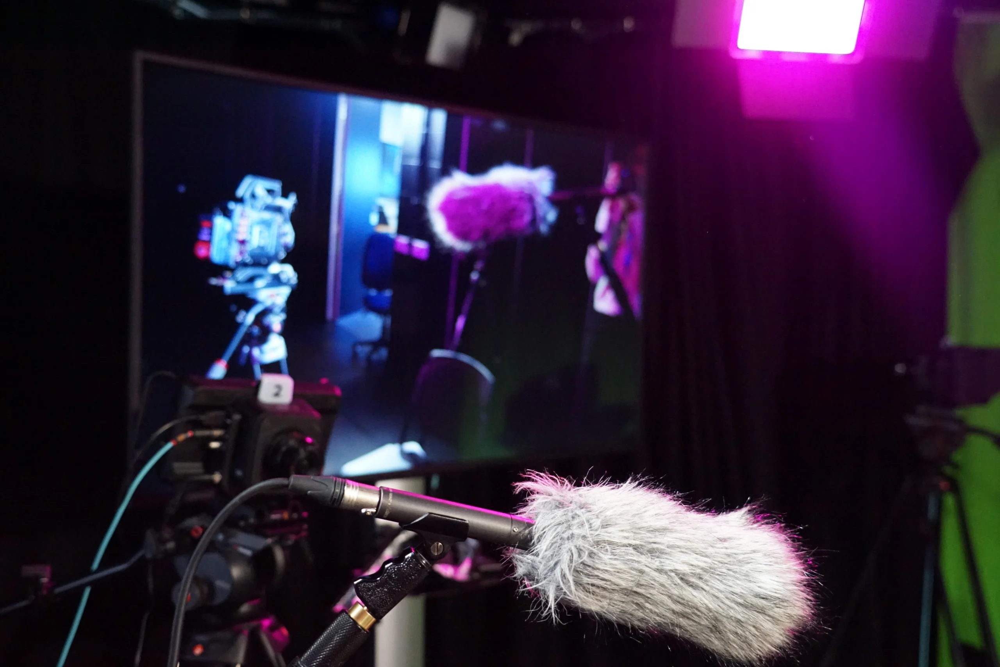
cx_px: 500
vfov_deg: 37.9
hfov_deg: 54.4
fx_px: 972
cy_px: 334
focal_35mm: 35
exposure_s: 1/160
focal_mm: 35
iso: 6400
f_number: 4
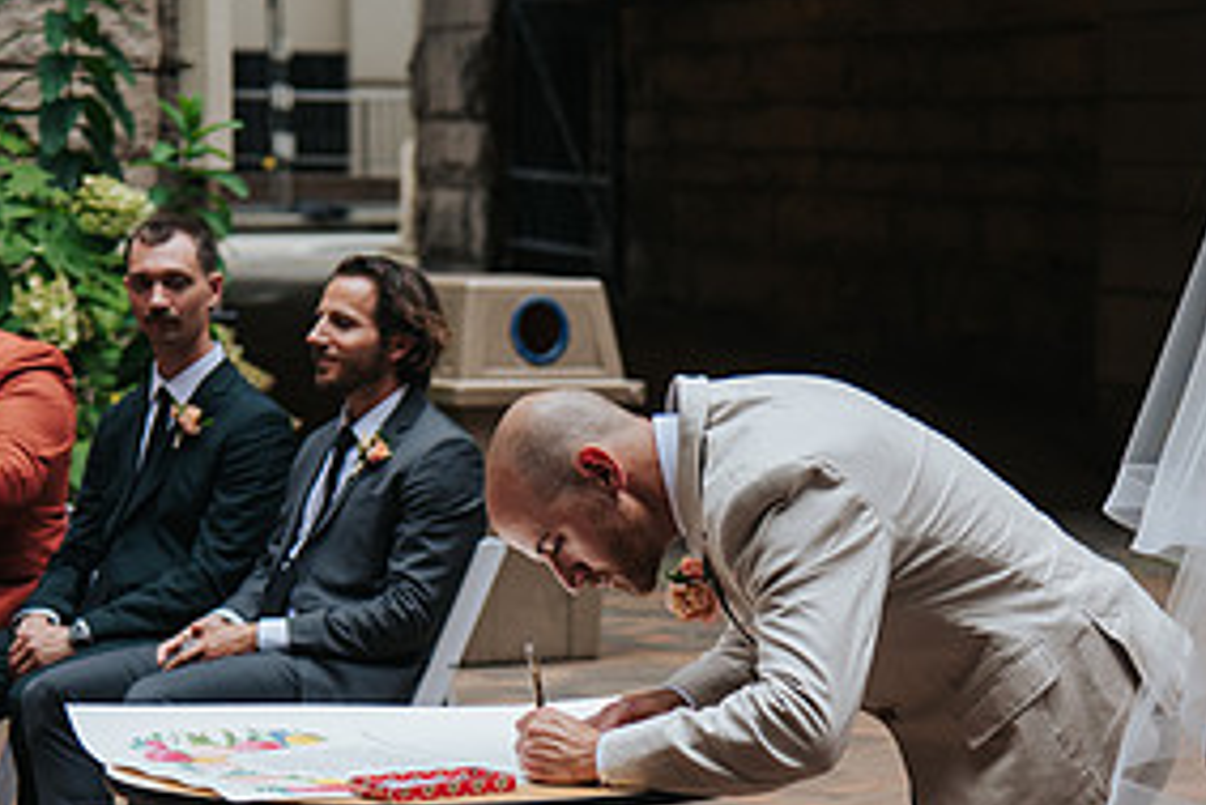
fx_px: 5497
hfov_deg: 12.5
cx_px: 712
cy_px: 696
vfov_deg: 8.4
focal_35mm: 164
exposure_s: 1/500
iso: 320
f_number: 4
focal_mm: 75
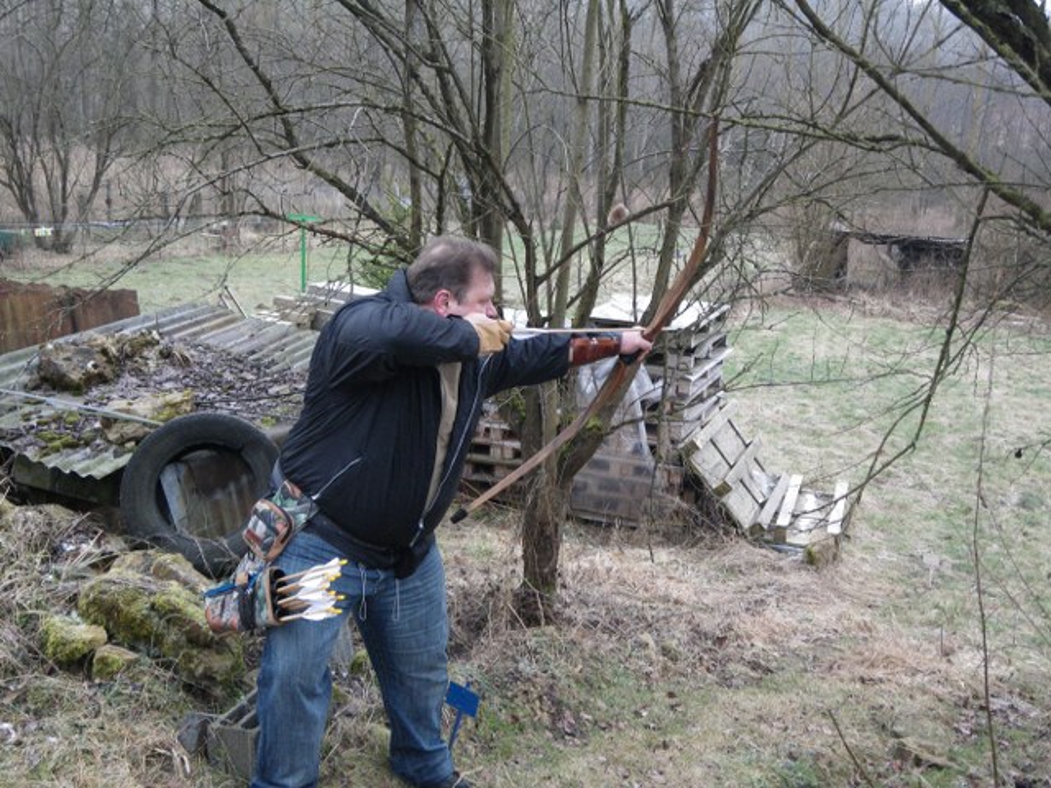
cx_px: 526
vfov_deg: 41.8
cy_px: 394
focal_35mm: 34
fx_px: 1032
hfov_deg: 54.0
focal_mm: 6.1
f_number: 3.8
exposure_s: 1/50
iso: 160
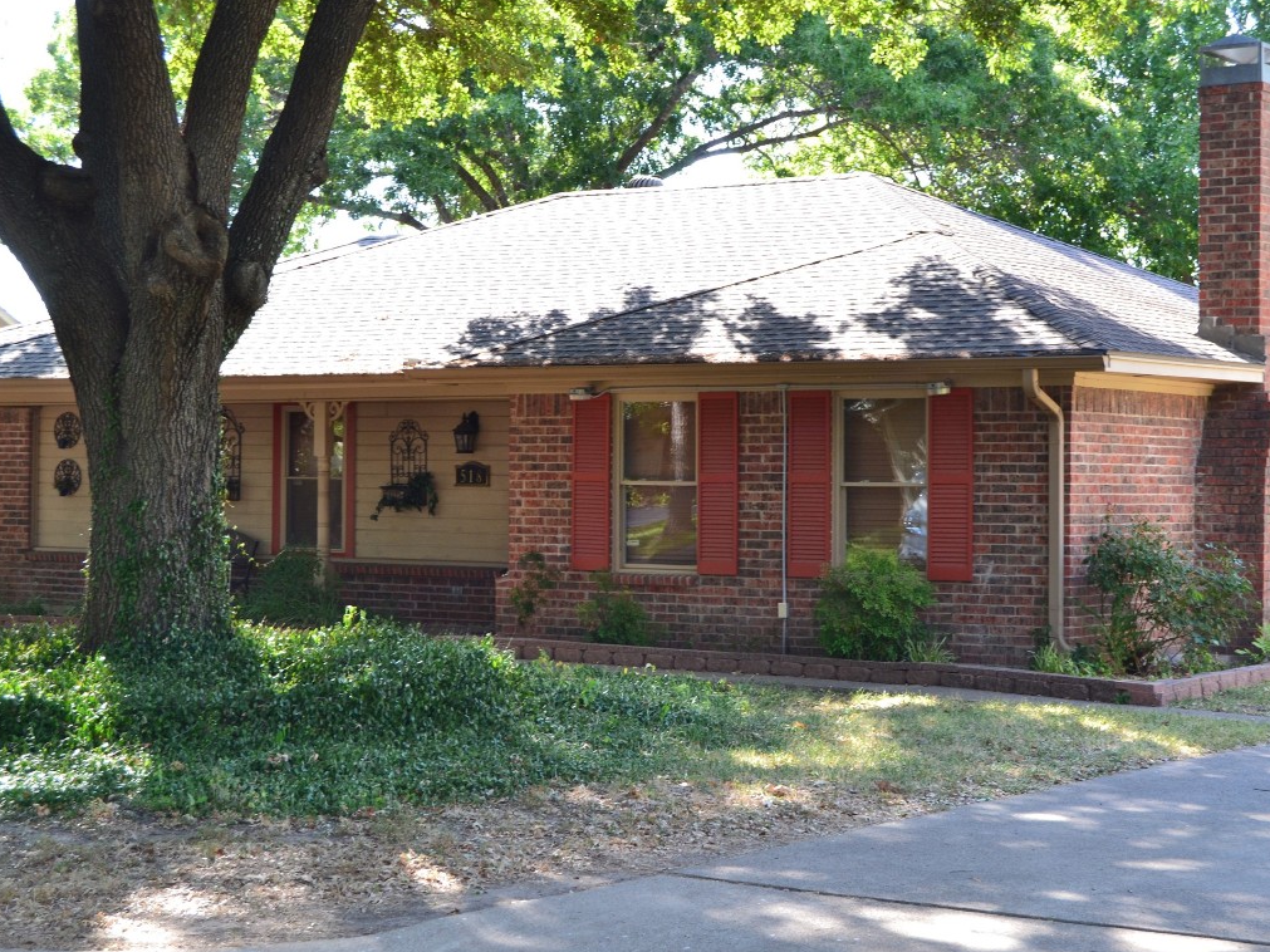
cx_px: 659
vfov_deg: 21.3
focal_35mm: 69
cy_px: 480
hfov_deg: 28.2
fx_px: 2531
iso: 400
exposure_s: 1/80
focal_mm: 42
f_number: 8
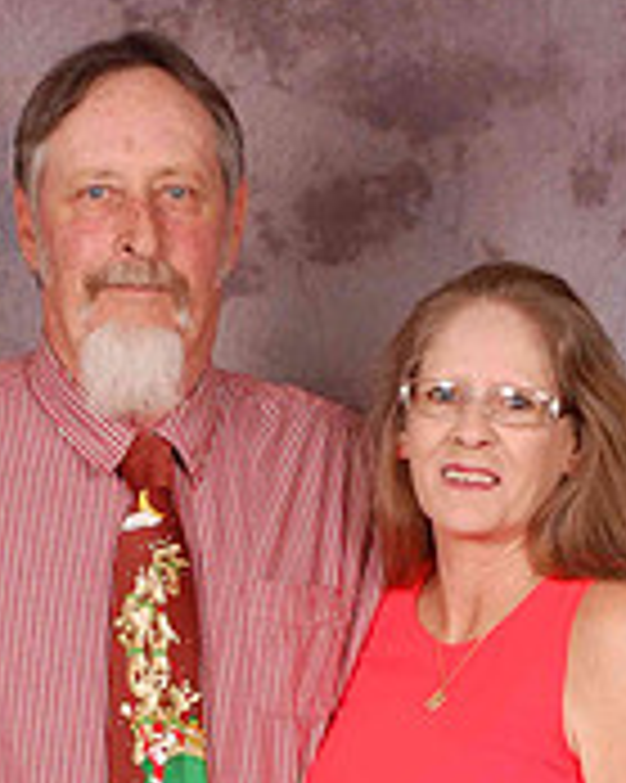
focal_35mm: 127
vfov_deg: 14.9
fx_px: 2949
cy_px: 806
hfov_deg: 12.1
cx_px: 241
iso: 200
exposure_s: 1/125
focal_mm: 35
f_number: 10
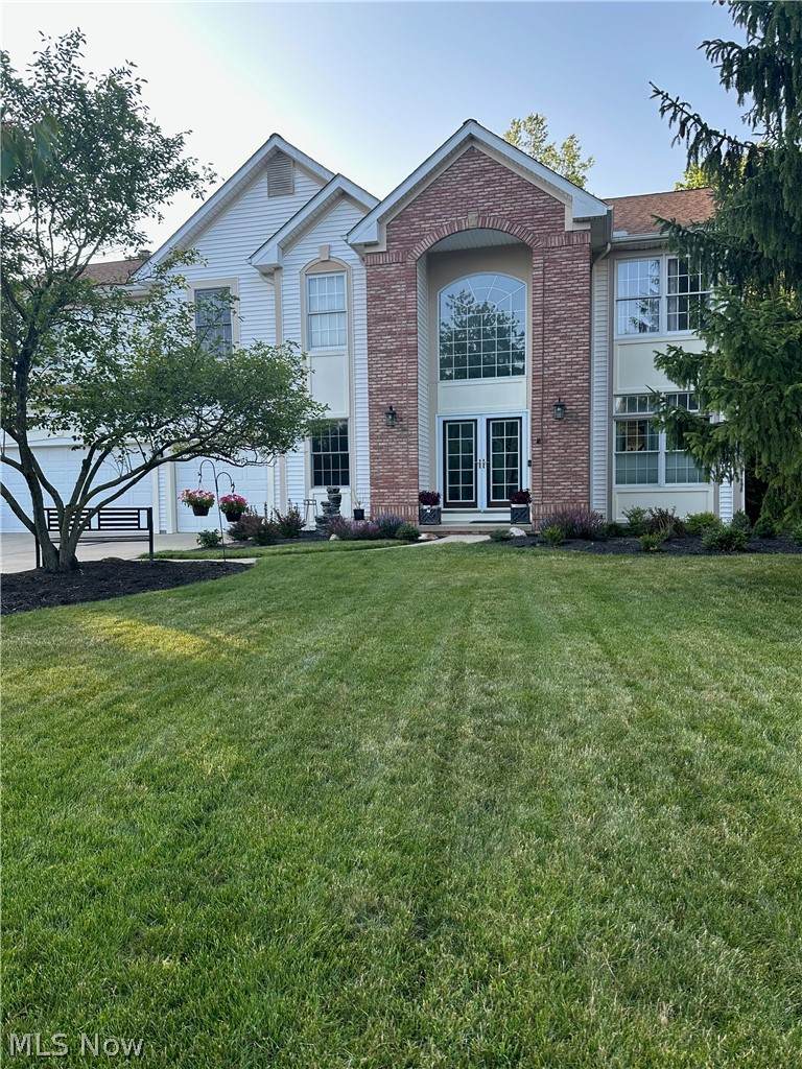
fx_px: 741
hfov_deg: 56.8
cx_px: 401
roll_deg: +0.3
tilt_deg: -1.8
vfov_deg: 71.6
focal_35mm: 24
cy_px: 534
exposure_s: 1/439
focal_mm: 6.86
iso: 80
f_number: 1.78
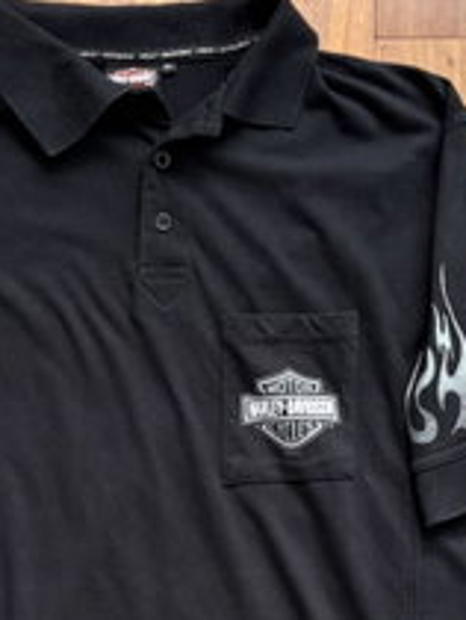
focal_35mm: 66
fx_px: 1182
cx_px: 156
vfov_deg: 28.3
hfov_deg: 22.2
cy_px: 551
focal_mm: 5.96
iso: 40
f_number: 1.6
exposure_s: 1/135
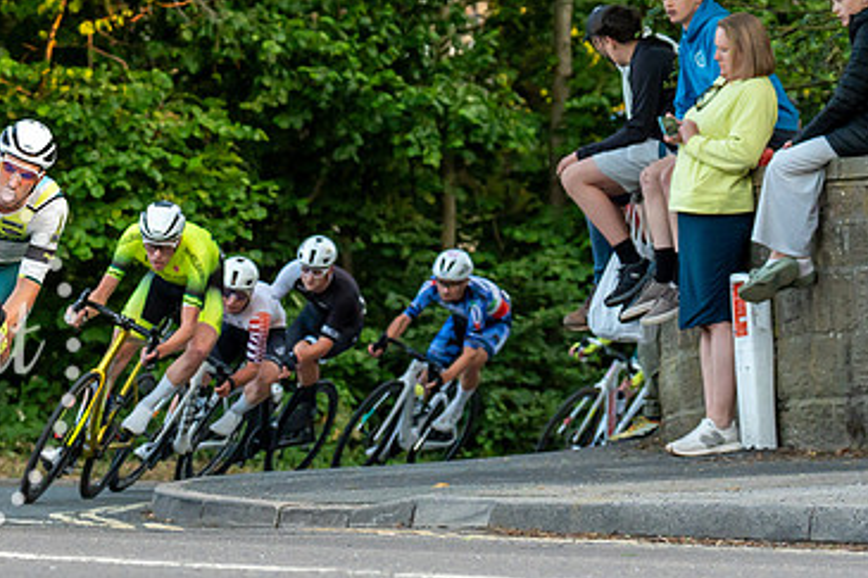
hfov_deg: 10.9
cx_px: -78
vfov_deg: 7.3
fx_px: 4507
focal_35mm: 187
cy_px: 430
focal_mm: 70
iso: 1000
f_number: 3.5
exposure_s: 1/800
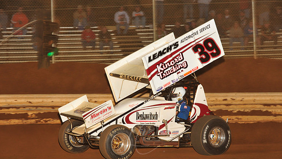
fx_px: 882
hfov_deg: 18.2
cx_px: 141
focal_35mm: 118
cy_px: 90
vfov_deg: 10.3
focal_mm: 112
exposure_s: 1/320
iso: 1000
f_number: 7.1
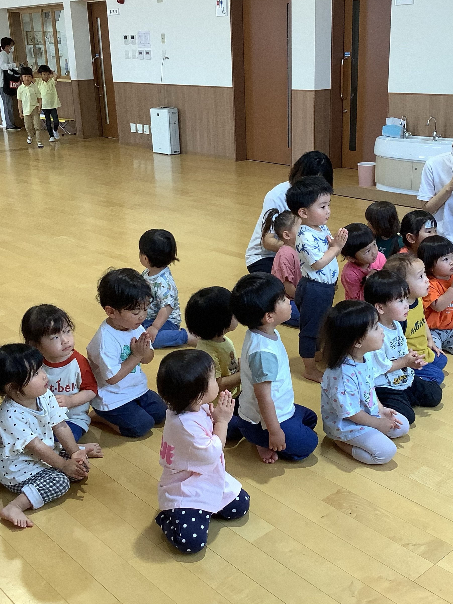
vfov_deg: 44.8
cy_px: 300
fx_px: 733
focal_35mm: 42
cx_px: 265
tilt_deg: -22.3
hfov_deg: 34.3
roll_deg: +1.6
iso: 80
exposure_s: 1/100
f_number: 2.4
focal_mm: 3.3
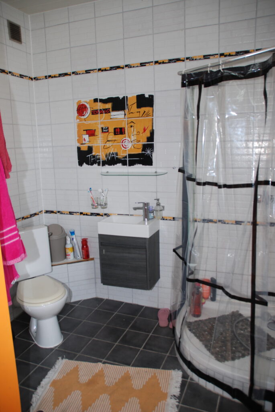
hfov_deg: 48.0
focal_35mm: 27
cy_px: 206
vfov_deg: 67.3
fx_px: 309
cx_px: 138
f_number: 4
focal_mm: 18
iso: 200
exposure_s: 1/60
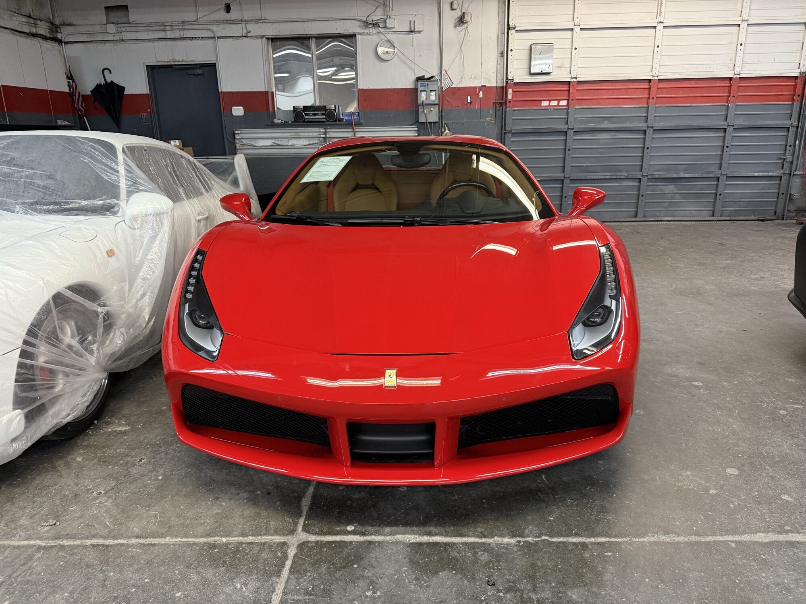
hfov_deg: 71.6
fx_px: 559
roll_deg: +1.7
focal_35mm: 24
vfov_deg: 56.8
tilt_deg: -16.9
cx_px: 403
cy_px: 302
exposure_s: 1/60
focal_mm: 6.76
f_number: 1.78
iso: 320
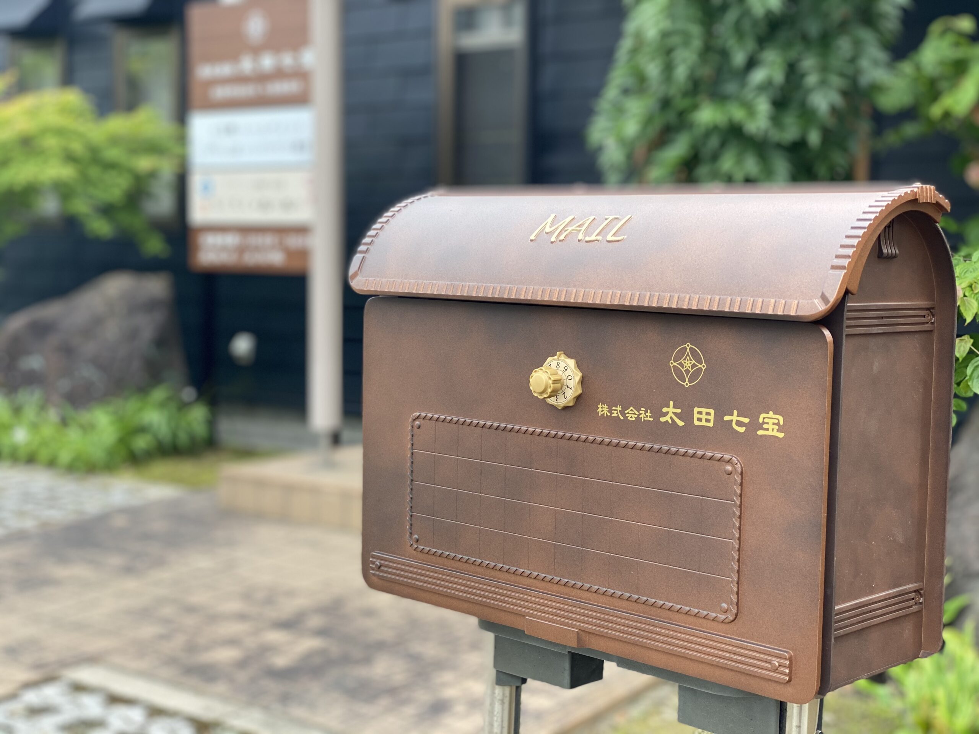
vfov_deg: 28.0
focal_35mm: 52
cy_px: 367
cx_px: 490
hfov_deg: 36.8
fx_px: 1471
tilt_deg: -5.1
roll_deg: -1.0
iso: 20
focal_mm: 6
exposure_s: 1/307
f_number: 2
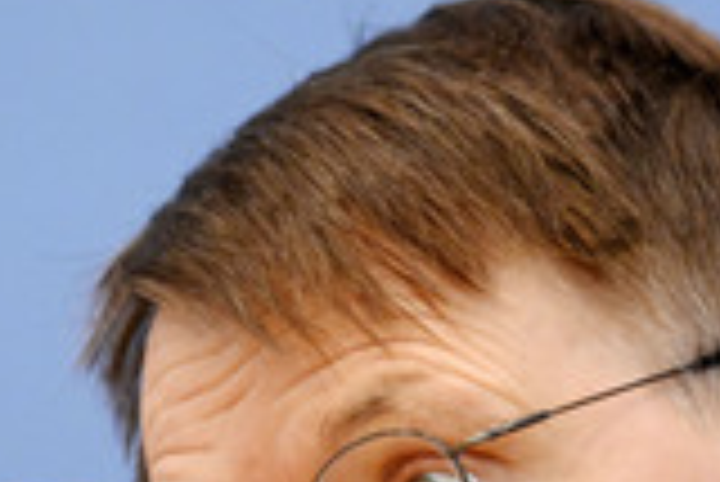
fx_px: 11250
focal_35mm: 562
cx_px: 497
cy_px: 572
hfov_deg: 3.7
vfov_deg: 2.4
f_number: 6.3
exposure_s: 1/640
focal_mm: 200
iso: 5000
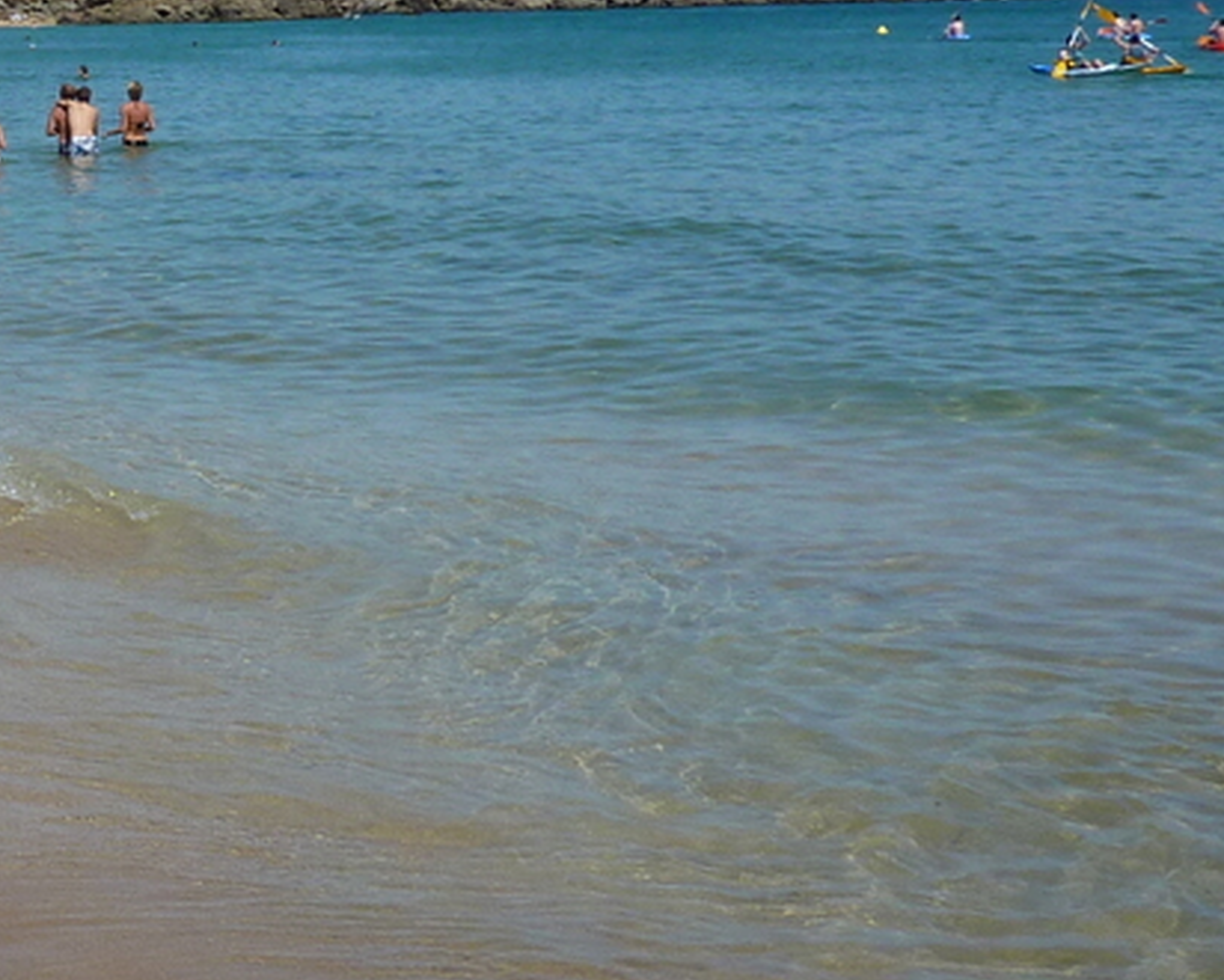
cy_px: 122
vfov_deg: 21.2
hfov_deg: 23.7
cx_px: -351
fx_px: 2573
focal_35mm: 71
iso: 80
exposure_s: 1/500
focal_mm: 4.1
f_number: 5.6
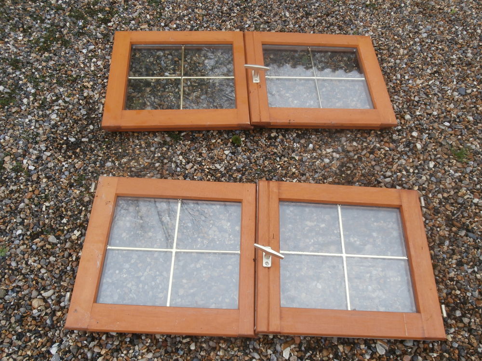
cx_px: 241
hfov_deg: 60.0
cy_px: 180
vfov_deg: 46.8
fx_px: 418
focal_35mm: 30
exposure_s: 1/100
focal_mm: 5.36
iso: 100
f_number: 3.5
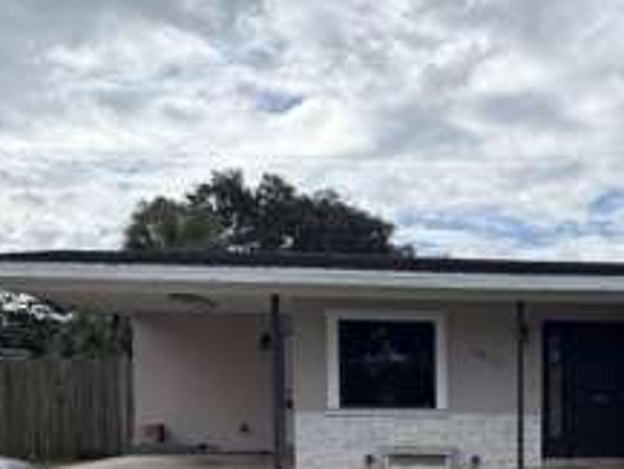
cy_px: 465
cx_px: 624
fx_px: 956
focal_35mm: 53
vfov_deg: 26.2
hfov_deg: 33.1
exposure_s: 1/6711
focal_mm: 6.76
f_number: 1.78
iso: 100
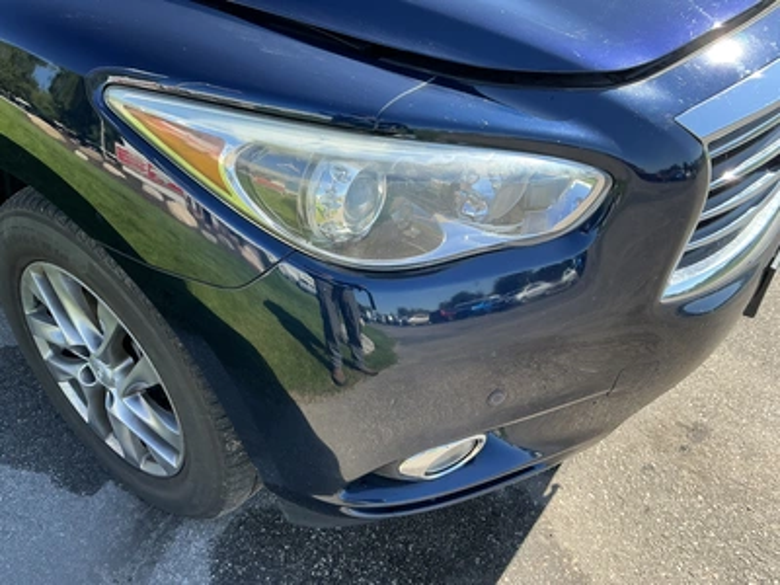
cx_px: 390
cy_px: 292
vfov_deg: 49.7
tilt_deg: -34.6
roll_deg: -1.6
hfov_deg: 63.4
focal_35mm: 28
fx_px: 631
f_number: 1.8
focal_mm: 3
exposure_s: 1/415
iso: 25
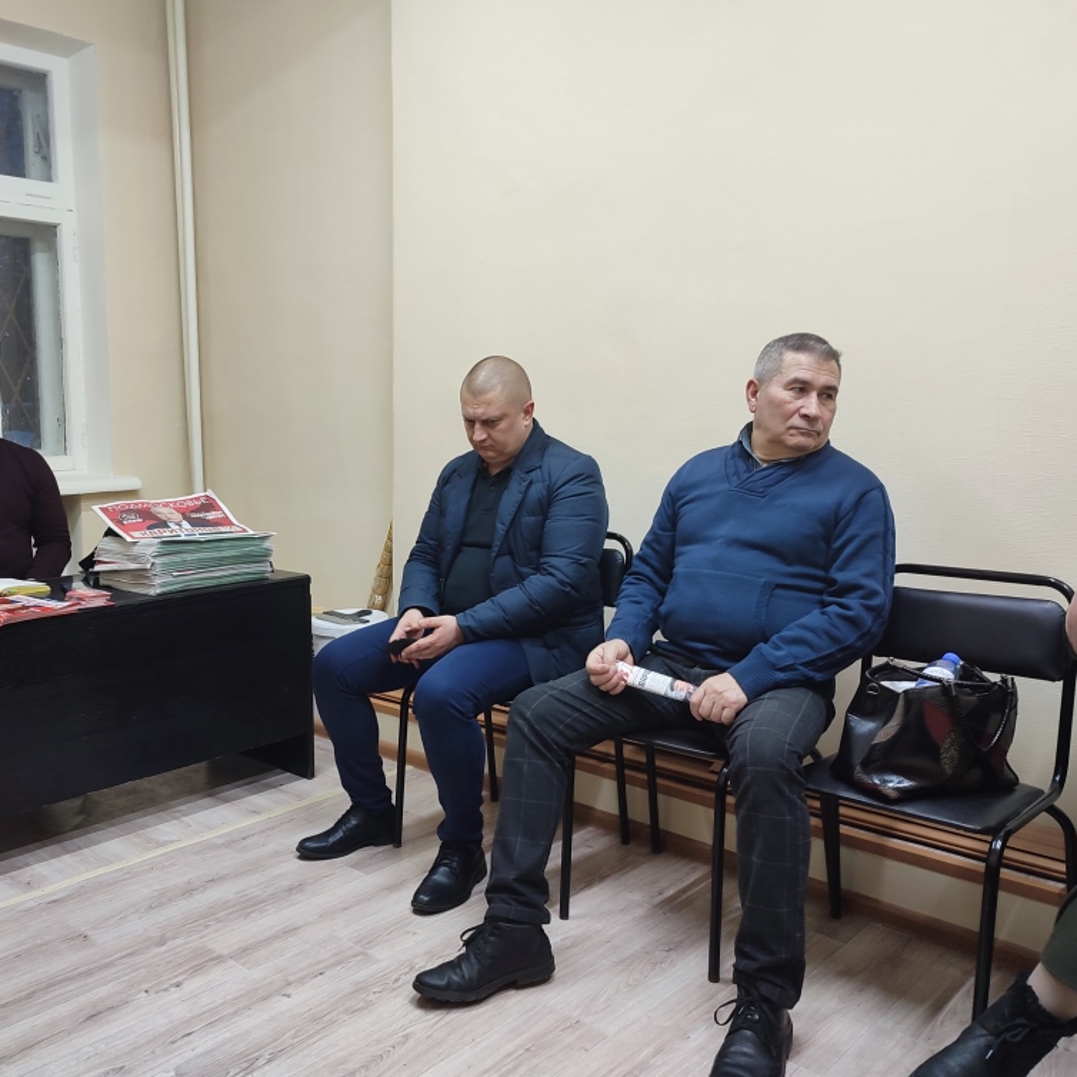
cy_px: 541
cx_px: 441
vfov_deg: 54.0
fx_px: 1056
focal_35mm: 30
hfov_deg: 53.7
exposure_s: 1/33
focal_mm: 6.04
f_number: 1.9
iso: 362
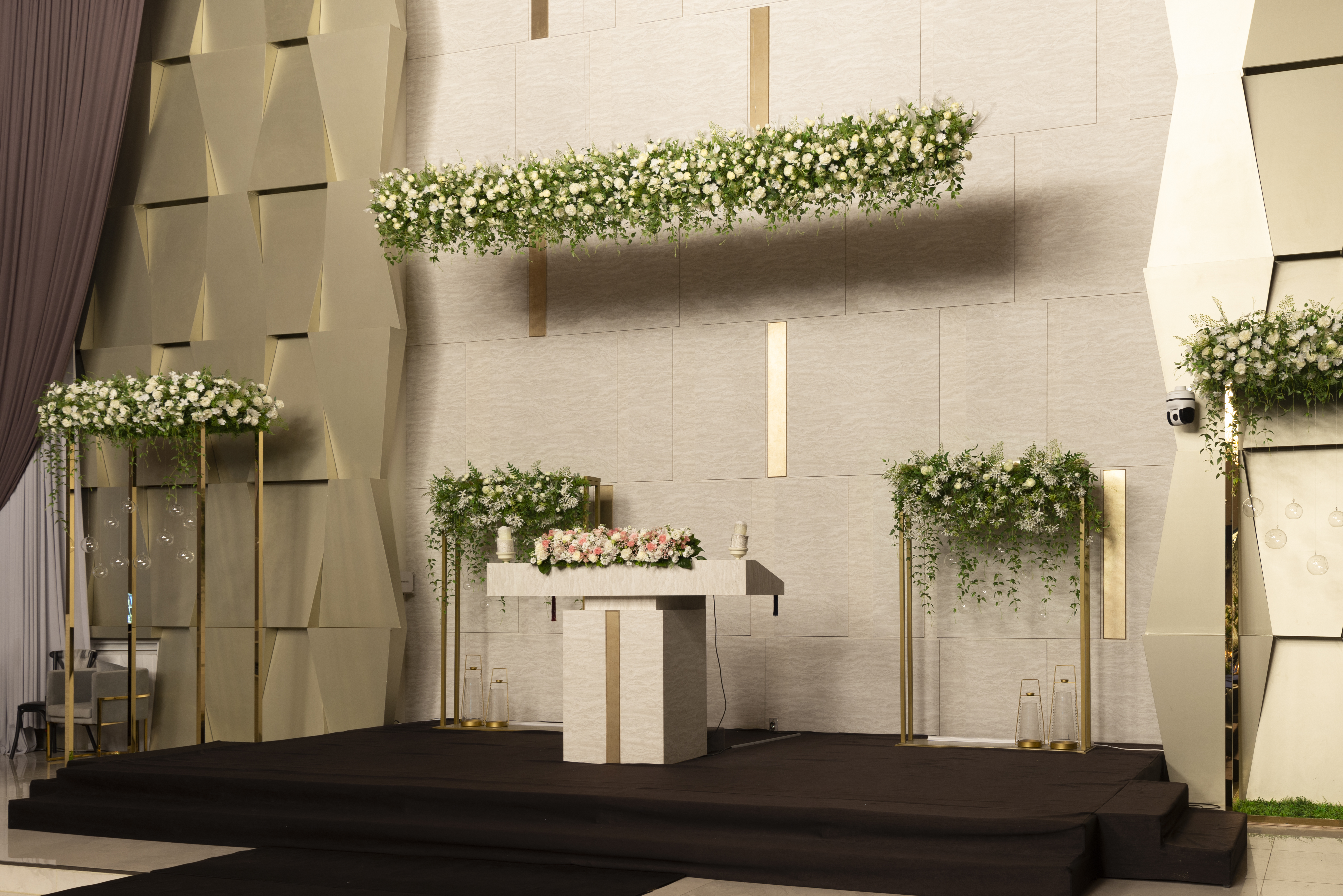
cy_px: 448
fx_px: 1306
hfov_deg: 54.4
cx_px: 672
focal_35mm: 35
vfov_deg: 37.9
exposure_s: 1.6
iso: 100
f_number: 8
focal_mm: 35
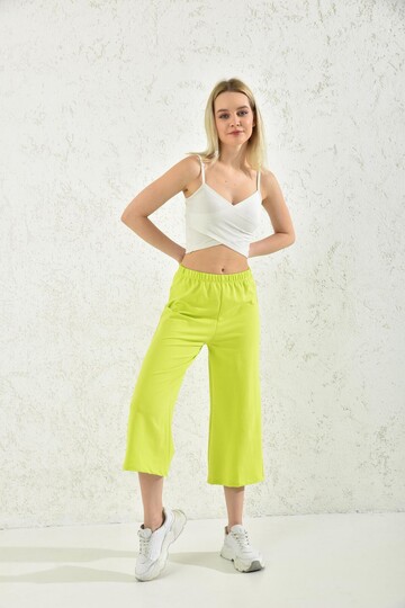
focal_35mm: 52
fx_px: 877
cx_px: 202
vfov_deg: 38.2
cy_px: 304
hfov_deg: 26.0
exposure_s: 1/160
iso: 100
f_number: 7.1
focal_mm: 52
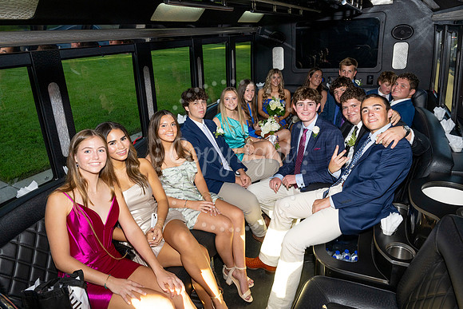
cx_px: 246
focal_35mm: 25
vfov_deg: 50.4
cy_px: 145
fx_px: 328
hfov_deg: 70.4
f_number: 7.1
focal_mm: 24
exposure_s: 1/100
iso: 400
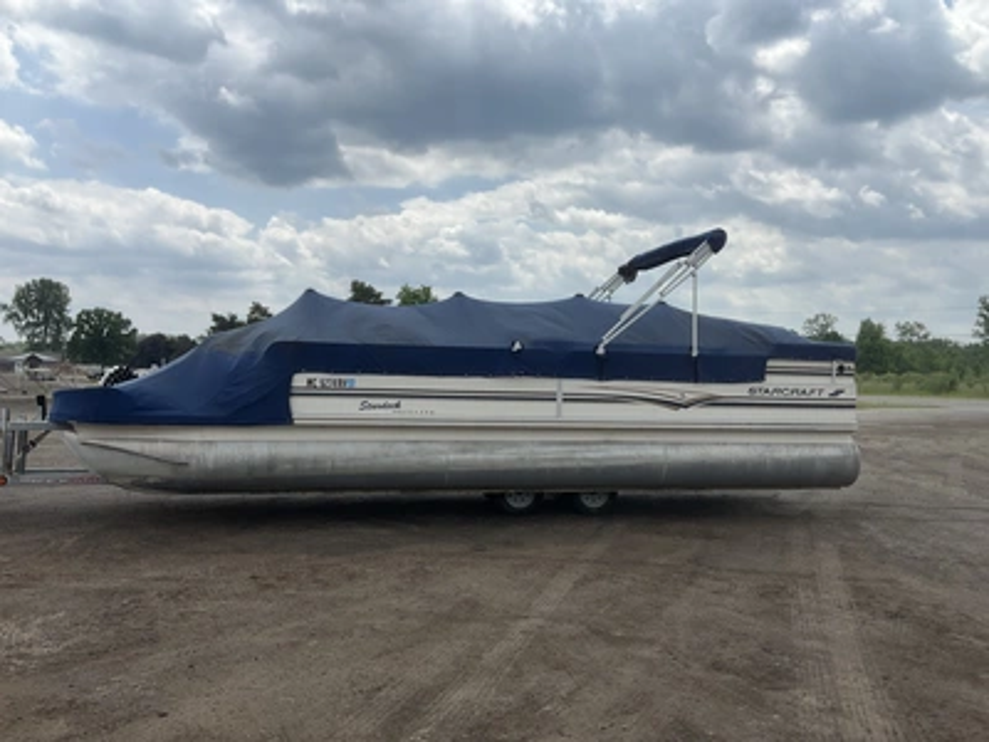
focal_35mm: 29
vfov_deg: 48.2
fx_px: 829
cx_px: 494
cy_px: 371
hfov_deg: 61.7
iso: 25
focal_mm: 3
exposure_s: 1/2667
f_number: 1.8
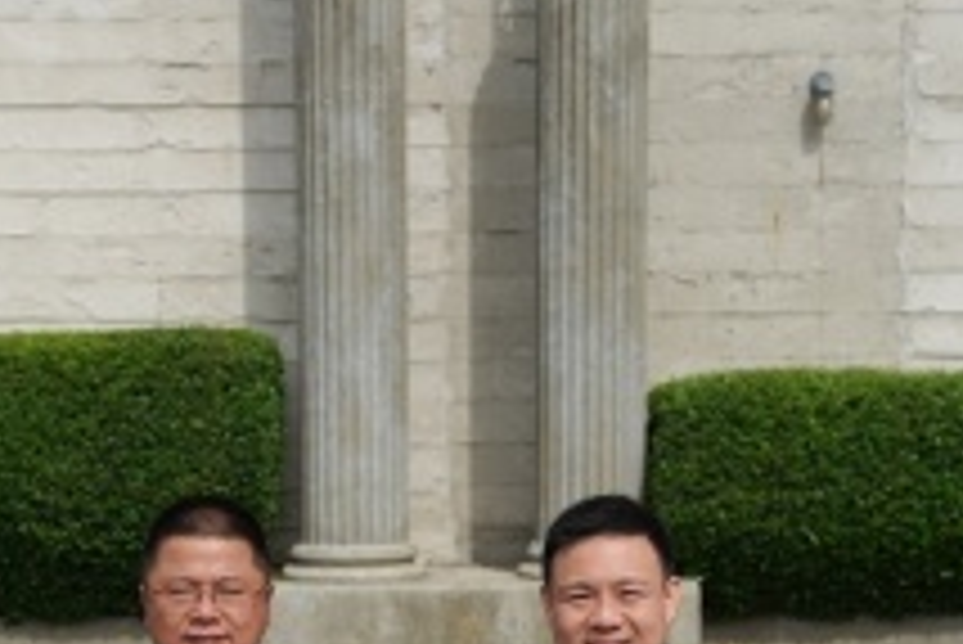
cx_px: 428
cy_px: 878
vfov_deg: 11.9
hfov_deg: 18.2
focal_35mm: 112
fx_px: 2998
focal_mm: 32
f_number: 2.8
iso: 100
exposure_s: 1/2000
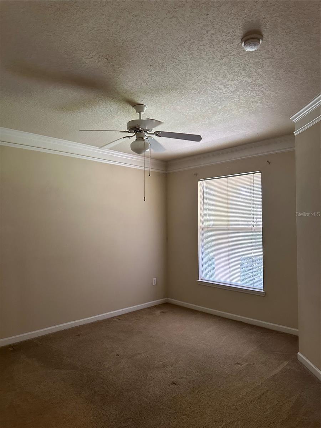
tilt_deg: +2.2
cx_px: 160
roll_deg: -0.5
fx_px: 297
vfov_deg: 71.6
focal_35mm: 24
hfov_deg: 56.8
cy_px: 214
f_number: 1.78
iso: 500
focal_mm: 6.86
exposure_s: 1/60
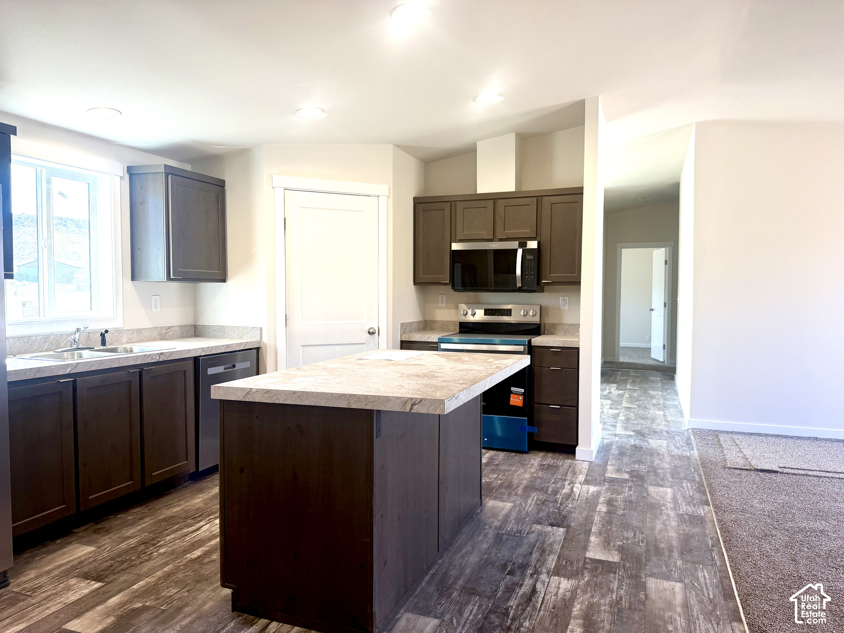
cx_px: 422
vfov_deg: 56.8
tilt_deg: -3.8
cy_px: 316
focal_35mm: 24
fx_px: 585
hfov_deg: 71.6
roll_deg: +0.1
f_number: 1.78
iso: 100
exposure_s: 1/187
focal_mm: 6.76
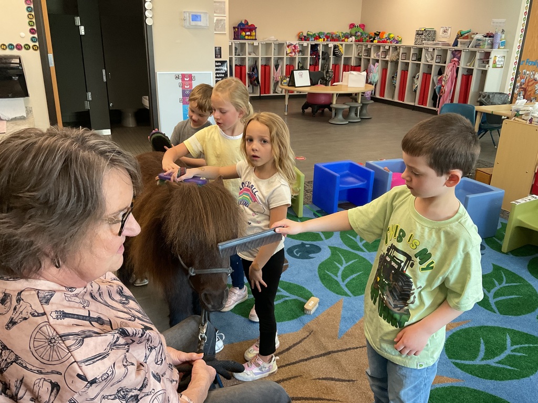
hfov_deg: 61.7
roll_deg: -1.2
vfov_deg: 48.2
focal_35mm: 29
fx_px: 451
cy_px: 202
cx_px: 269
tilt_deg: -21.2
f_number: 1.8
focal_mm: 3
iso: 125
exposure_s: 1/60
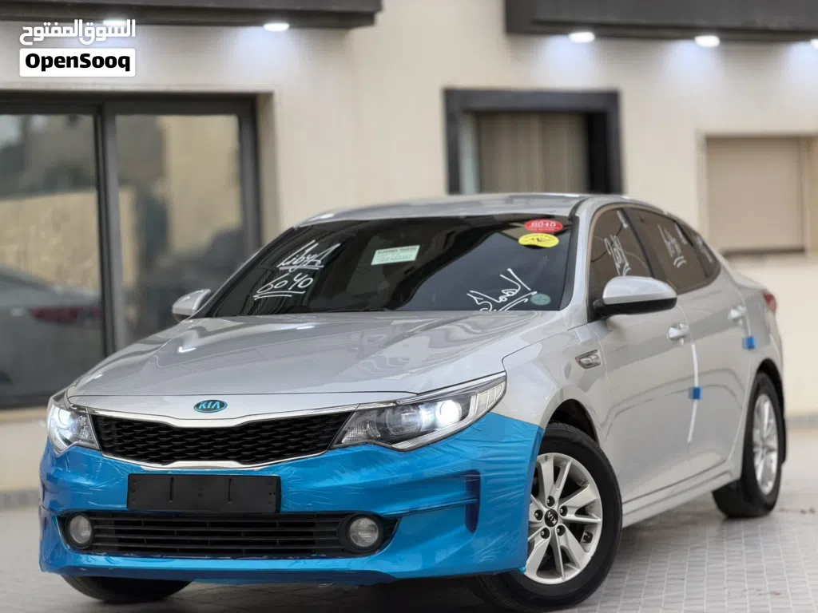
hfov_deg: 19.6
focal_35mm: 100
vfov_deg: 14.8
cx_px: 409
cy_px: 306
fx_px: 2363
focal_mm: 16.89
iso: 50
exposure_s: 1/121
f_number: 2.8
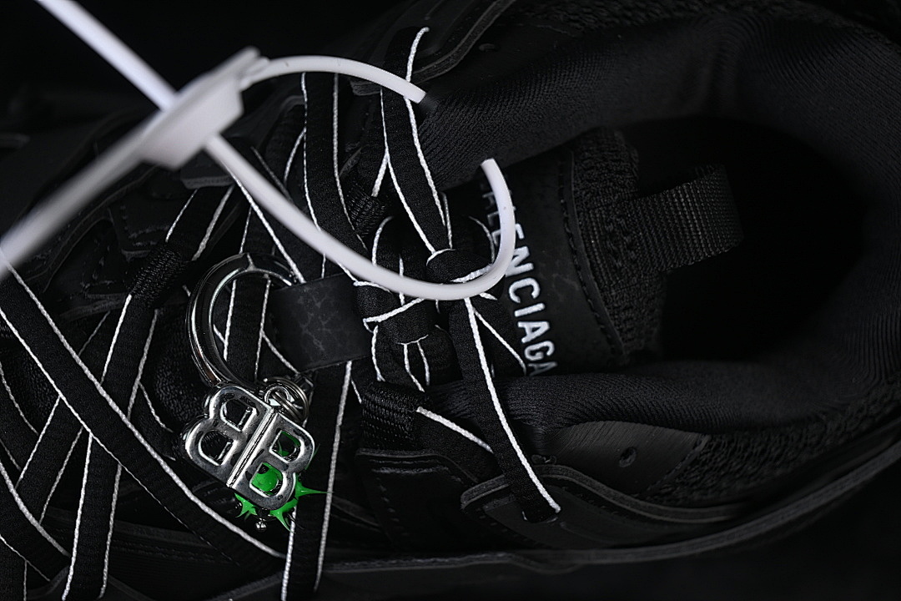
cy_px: 300
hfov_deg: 27.0
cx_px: 450
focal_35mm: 75
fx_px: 1877
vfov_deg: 18.2
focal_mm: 50
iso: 160
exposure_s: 1/50
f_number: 6.3
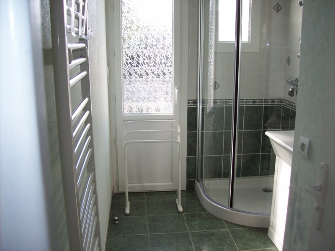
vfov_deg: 39.7
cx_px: 168
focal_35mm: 36
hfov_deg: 51.4
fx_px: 348
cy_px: 126
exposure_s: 1/83.5
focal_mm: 6
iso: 80
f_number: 2.7
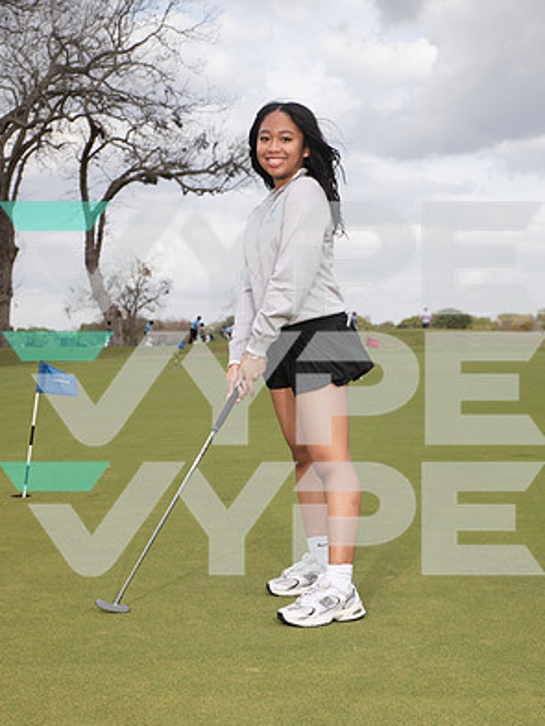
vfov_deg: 34.9
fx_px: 1154
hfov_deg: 26.6
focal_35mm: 55
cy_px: 390
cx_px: 275
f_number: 6.3
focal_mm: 50
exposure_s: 1/400
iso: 100
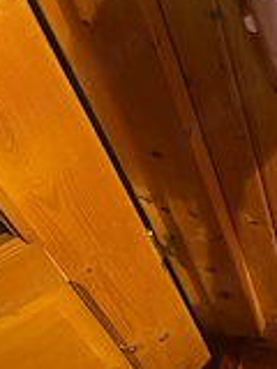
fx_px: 694
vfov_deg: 29.6
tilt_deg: -49.0
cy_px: 115
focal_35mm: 65
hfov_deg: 21.6
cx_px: 295
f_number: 1.8
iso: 640
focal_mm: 4.25
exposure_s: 1/40
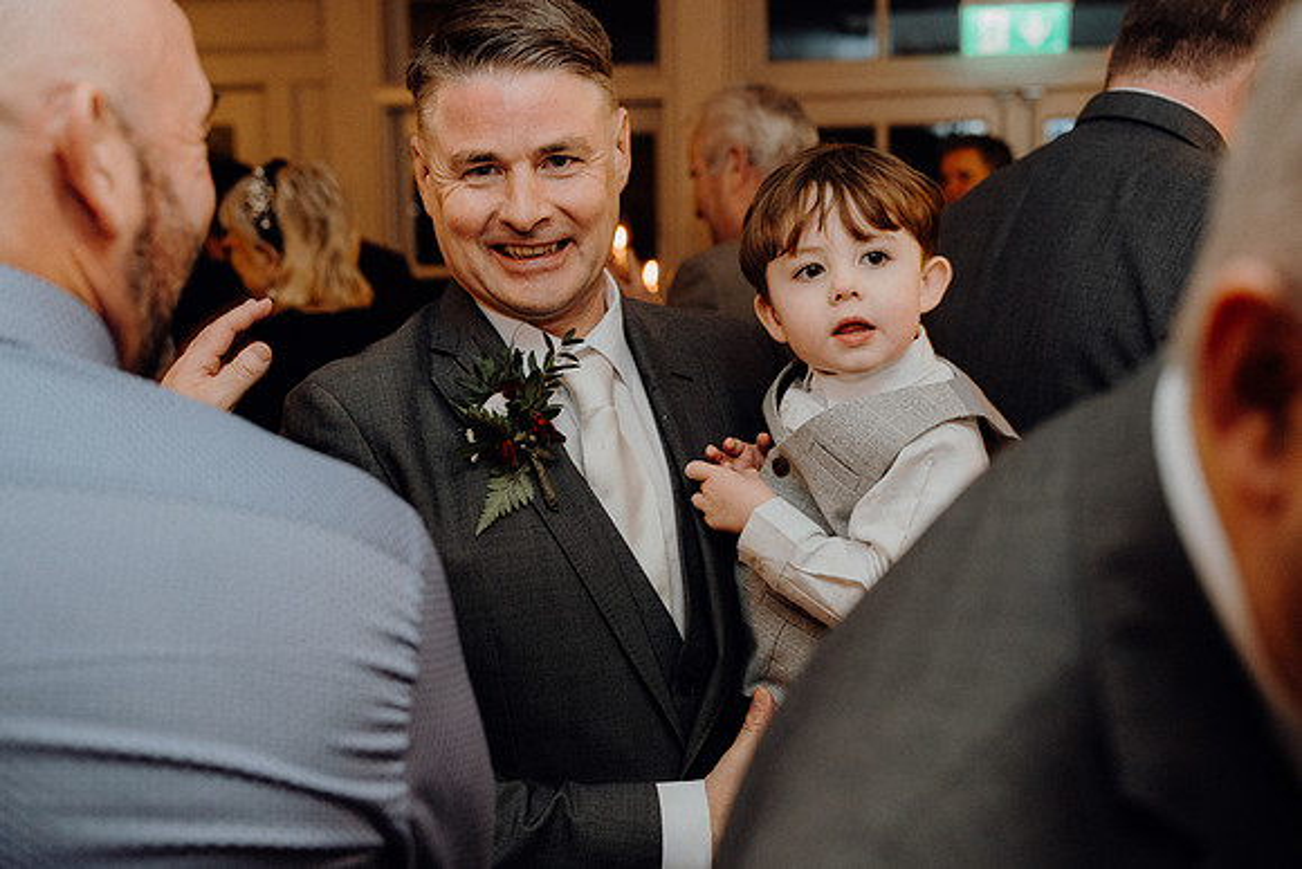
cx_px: 651
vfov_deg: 29.9
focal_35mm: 45
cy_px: 434
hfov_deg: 43.6
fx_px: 1628
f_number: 3.5
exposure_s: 1/160
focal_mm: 45
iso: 2500
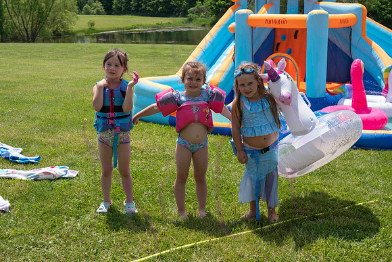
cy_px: 132
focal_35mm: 50
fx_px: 544
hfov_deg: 39.6
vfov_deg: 27.0
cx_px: 198
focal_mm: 46
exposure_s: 1/500
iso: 400
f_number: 9
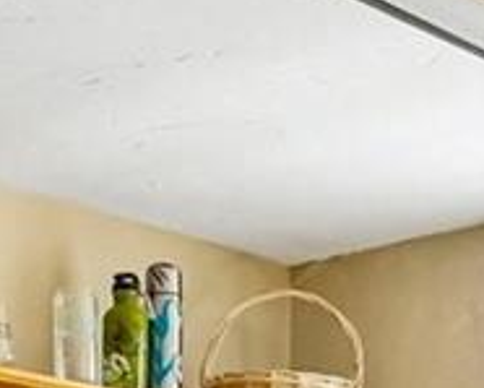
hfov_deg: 15.9
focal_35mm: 121
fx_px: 1734
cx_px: 286
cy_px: 747
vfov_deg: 11.6
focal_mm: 10
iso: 800
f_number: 8
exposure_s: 1/10
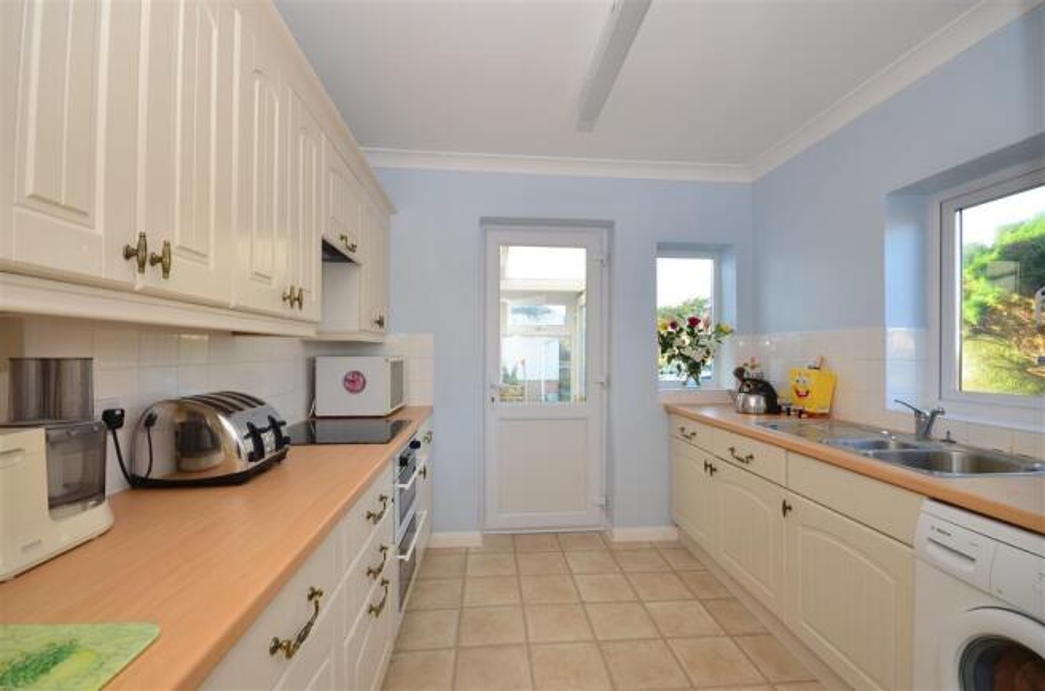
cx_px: 522
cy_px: 346
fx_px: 478
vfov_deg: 71.8
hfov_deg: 95.1
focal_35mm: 16
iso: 200
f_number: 10
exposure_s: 1/15
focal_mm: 11
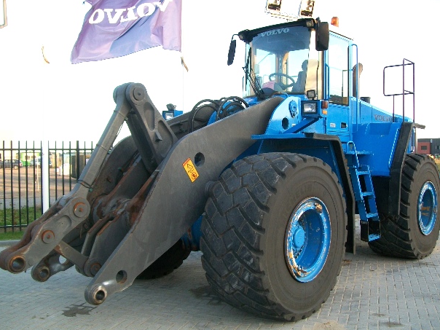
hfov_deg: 51.3
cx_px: 225
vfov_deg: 39.7
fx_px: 458
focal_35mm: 36
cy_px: 160
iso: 64
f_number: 2.7
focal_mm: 6.1
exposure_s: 1/100
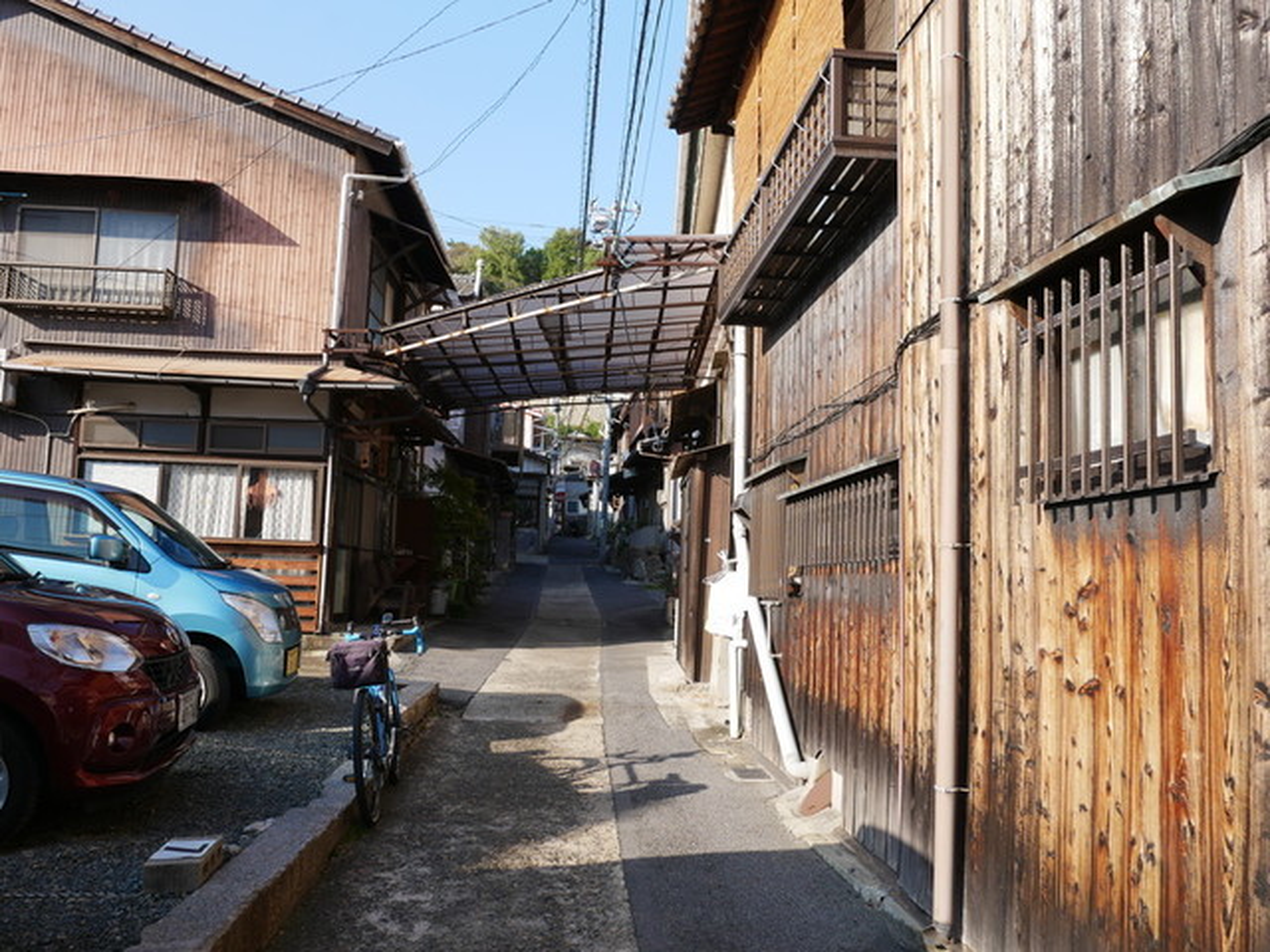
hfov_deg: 63.4
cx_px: 635
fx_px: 1027
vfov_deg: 49.7
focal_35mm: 28
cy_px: 476
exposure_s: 1/400
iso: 200
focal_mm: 14
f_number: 5
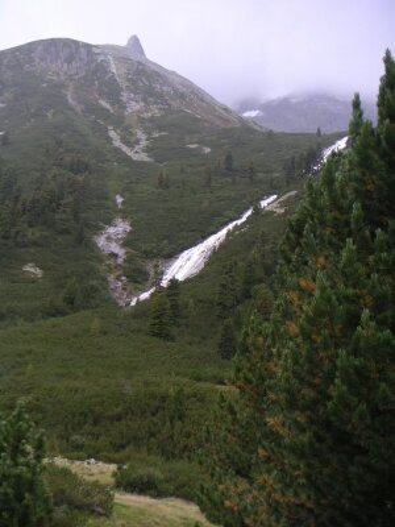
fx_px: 730
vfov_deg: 39.7
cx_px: 198
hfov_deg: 30.3
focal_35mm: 48
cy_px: 264
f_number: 2.9
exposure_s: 1/125
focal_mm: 7.4
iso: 50
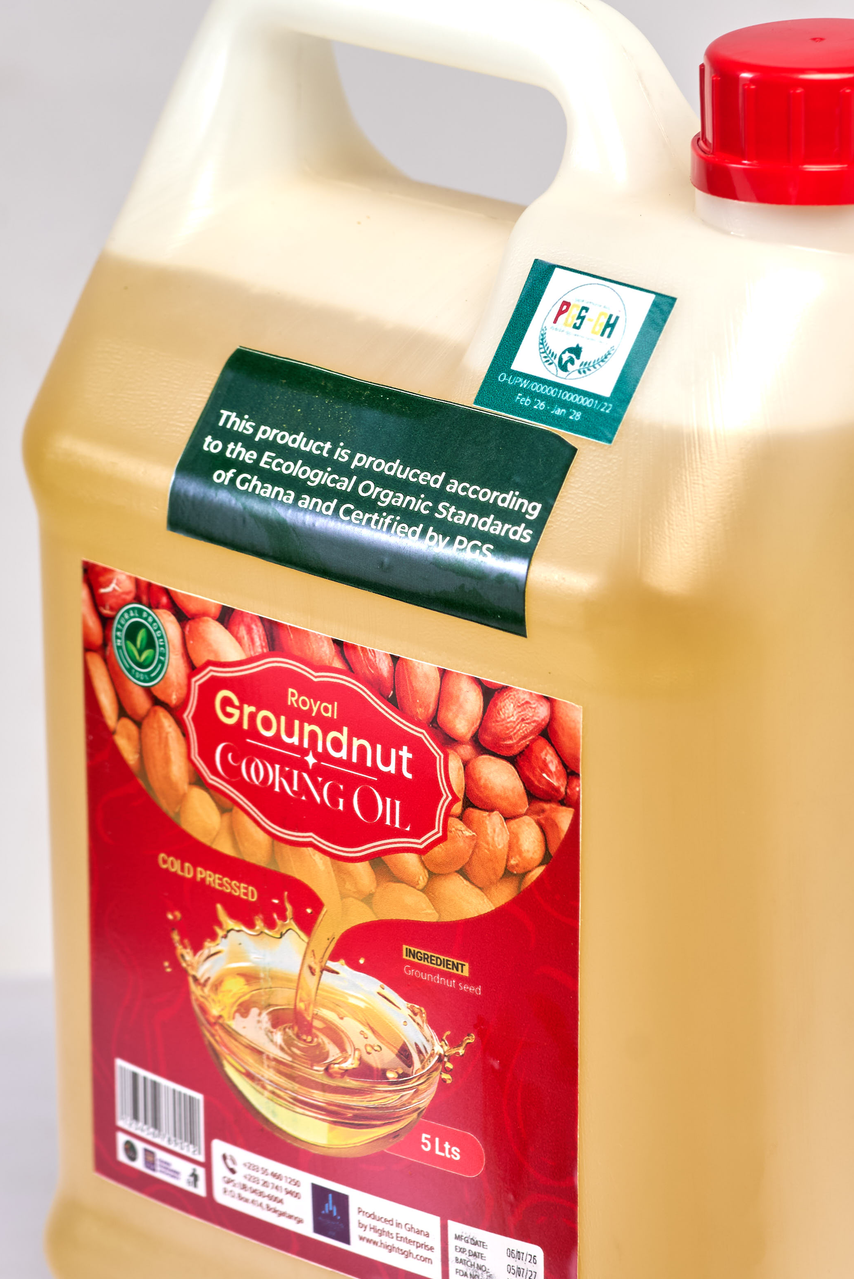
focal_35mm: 193
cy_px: 473
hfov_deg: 7.1
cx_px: 530
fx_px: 6860
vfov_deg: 10.6
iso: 100
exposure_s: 1/100
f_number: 7.1
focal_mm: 100
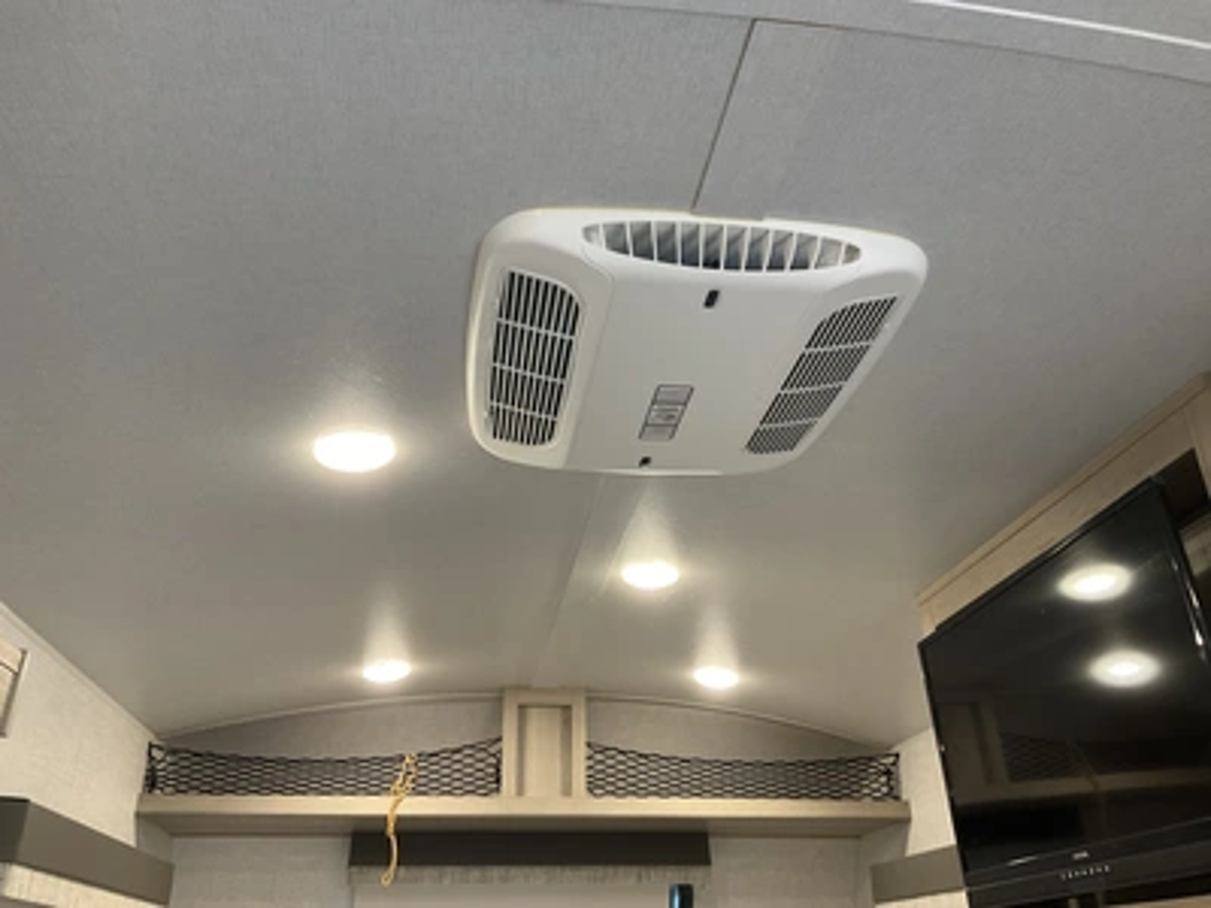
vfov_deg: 48.2
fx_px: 1015
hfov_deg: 61.7
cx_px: 606
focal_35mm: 29
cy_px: 454
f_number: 1.8
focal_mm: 3
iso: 125
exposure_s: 1/60
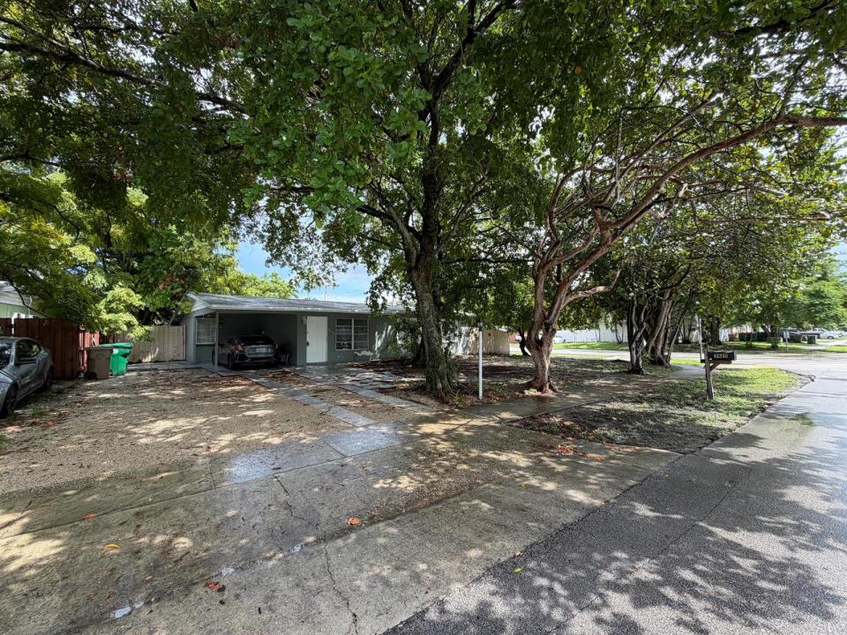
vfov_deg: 85.7
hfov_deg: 102.1
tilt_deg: +2.5
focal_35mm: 14
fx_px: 343
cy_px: 318
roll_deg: +0.8
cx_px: 424
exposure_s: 1/251
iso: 40
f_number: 2.2
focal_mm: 2.22
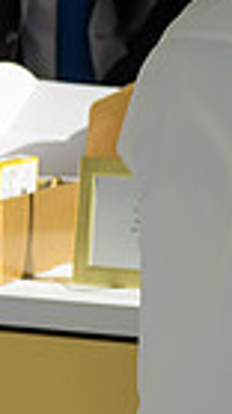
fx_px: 2399
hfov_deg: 5.3
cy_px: 7
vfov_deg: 9.8
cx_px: 628
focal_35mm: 219
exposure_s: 1/1600
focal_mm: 50
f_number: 3.2
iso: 200
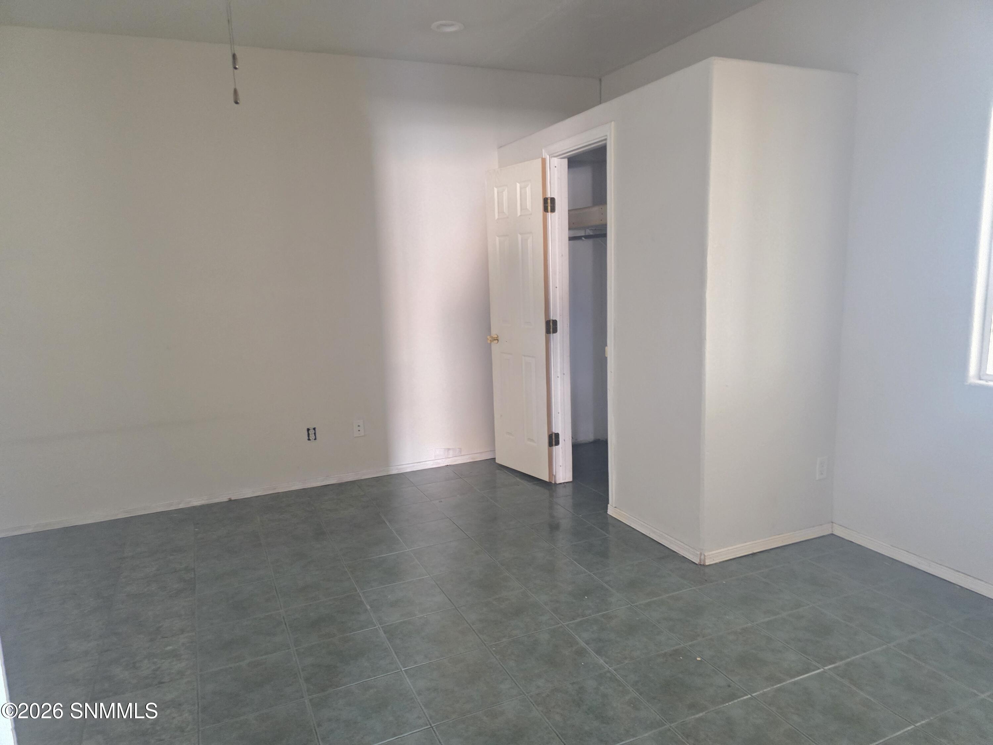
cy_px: 372
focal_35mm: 23
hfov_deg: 73.9
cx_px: 496
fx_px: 660
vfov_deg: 58.9
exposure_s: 1/17.2
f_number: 1.7
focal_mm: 6.3
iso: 1600
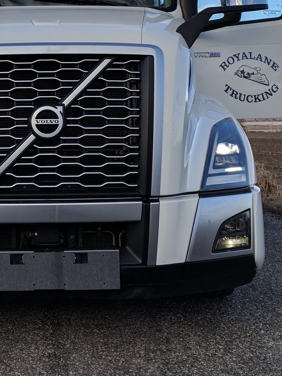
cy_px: 50
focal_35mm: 56
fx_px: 608
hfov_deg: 25.6
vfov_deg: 32.9
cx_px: 48
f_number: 2
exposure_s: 1/861
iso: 50
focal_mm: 4.67
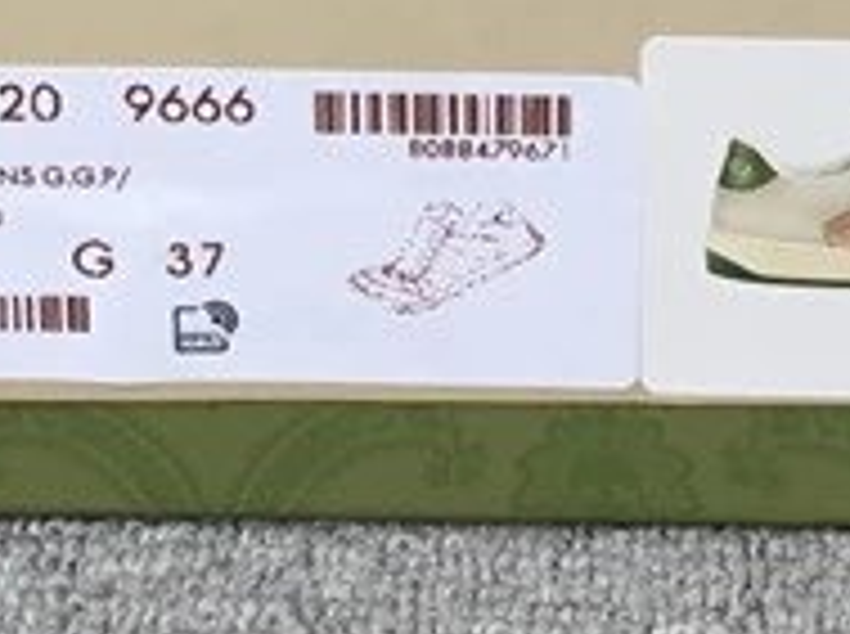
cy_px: -839
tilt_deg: -18.6
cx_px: 607
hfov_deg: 13.3
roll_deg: +0.4
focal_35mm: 148
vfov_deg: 9.1
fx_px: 3627
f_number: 2.4
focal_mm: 3.3
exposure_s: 1/215
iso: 25
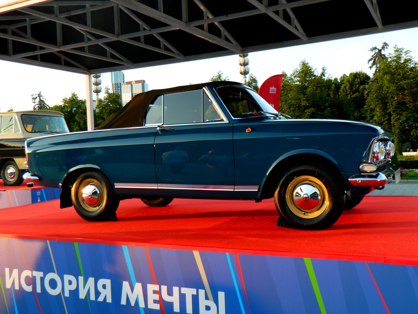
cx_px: 209
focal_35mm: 35
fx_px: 423
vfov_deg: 40.7
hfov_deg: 52.6
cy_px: 157
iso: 80
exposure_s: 1/100
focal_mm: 6.2
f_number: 3.3
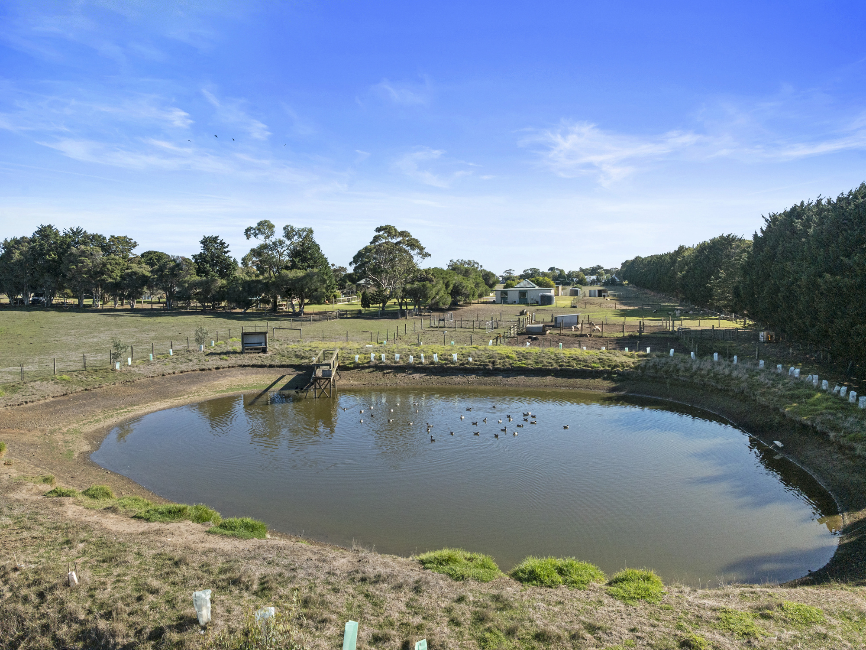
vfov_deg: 56.8
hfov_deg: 71.6
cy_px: 325
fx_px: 600
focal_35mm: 24
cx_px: 433
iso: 200
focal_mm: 12.29
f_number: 2.8
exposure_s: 1/4000
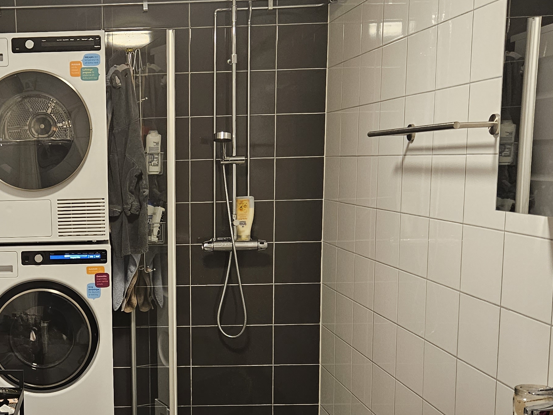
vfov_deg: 28.3
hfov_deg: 35.8
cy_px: 284
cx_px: 81
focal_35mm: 51
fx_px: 815
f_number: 1.8
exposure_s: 1/100
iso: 200
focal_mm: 5.4
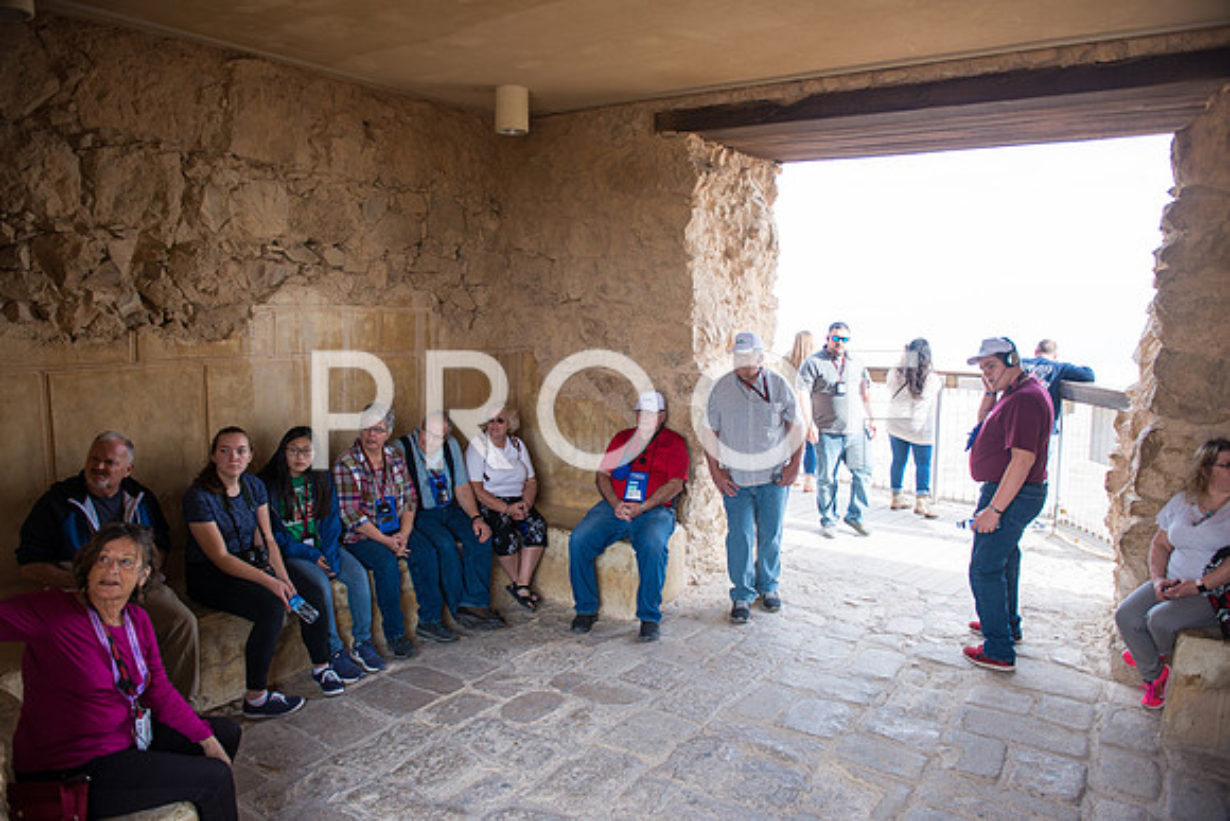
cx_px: 615
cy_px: 410
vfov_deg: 53.2
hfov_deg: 73.7
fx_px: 820
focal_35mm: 24
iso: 100
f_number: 2.8
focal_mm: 24
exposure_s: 1/125
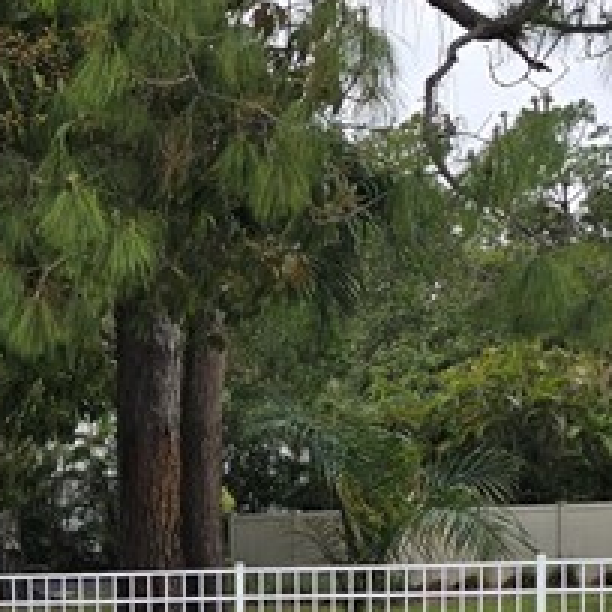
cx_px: -141
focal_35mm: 102
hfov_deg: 16.3
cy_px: 750
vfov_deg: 16.3
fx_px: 2040
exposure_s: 1/279
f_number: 1.7
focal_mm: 6.3
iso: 12
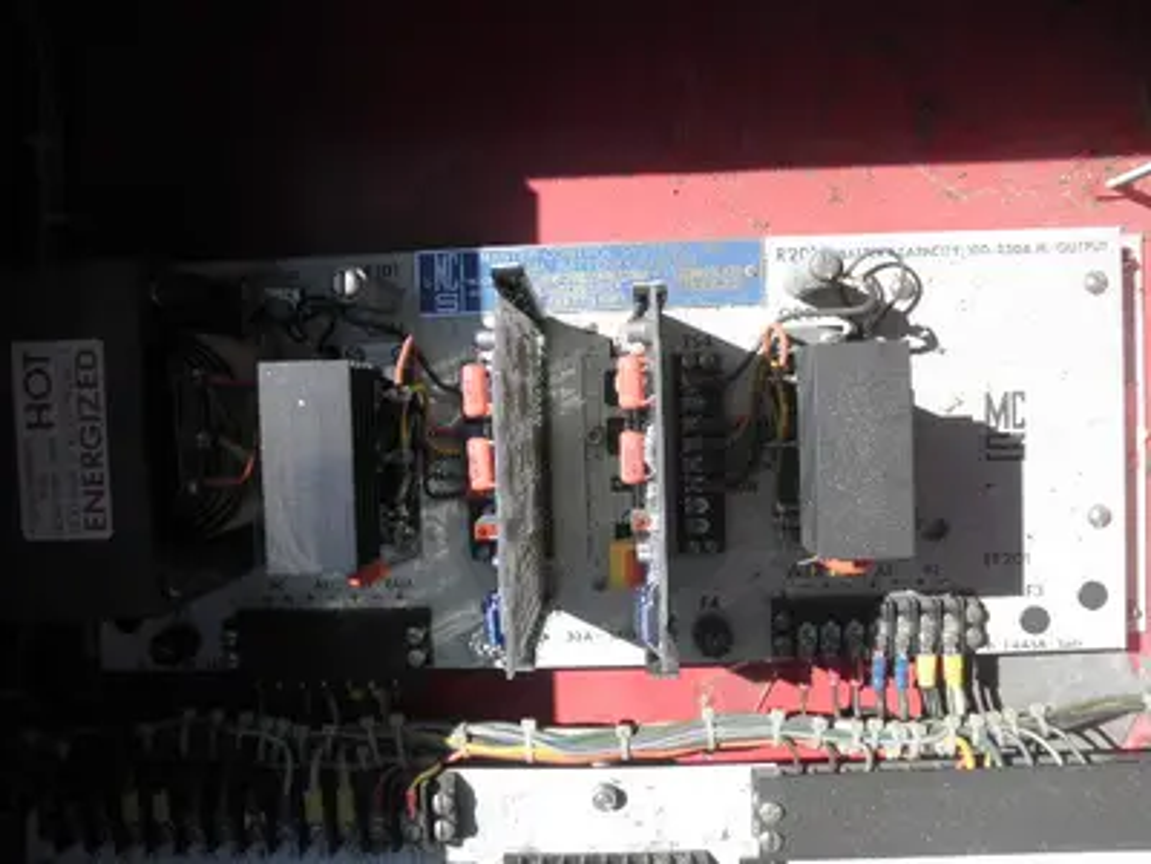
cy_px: 432
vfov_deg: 49.7
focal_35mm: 28
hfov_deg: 63.4
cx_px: 576
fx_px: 931
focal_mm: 5
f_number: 8.5
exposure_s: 1/80
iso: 64
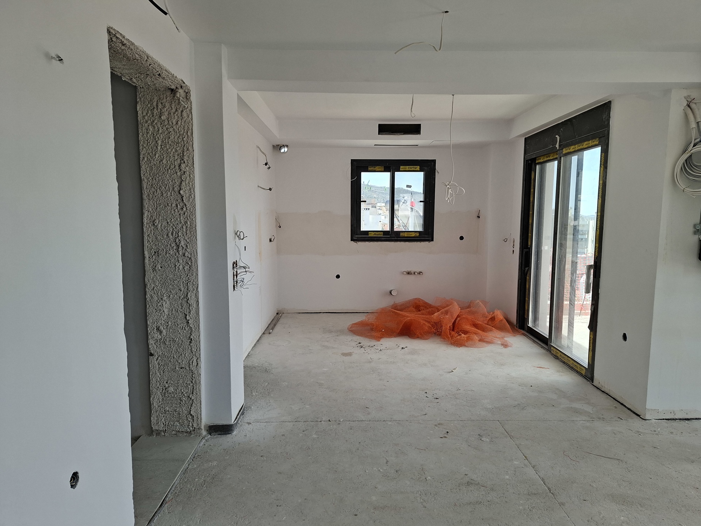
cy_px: 263
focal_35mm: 23
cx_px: 350
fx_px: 466
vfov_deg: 58.9
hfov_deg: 73.9
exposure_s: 1/202
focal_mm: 5.54
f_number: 1.8
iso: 50
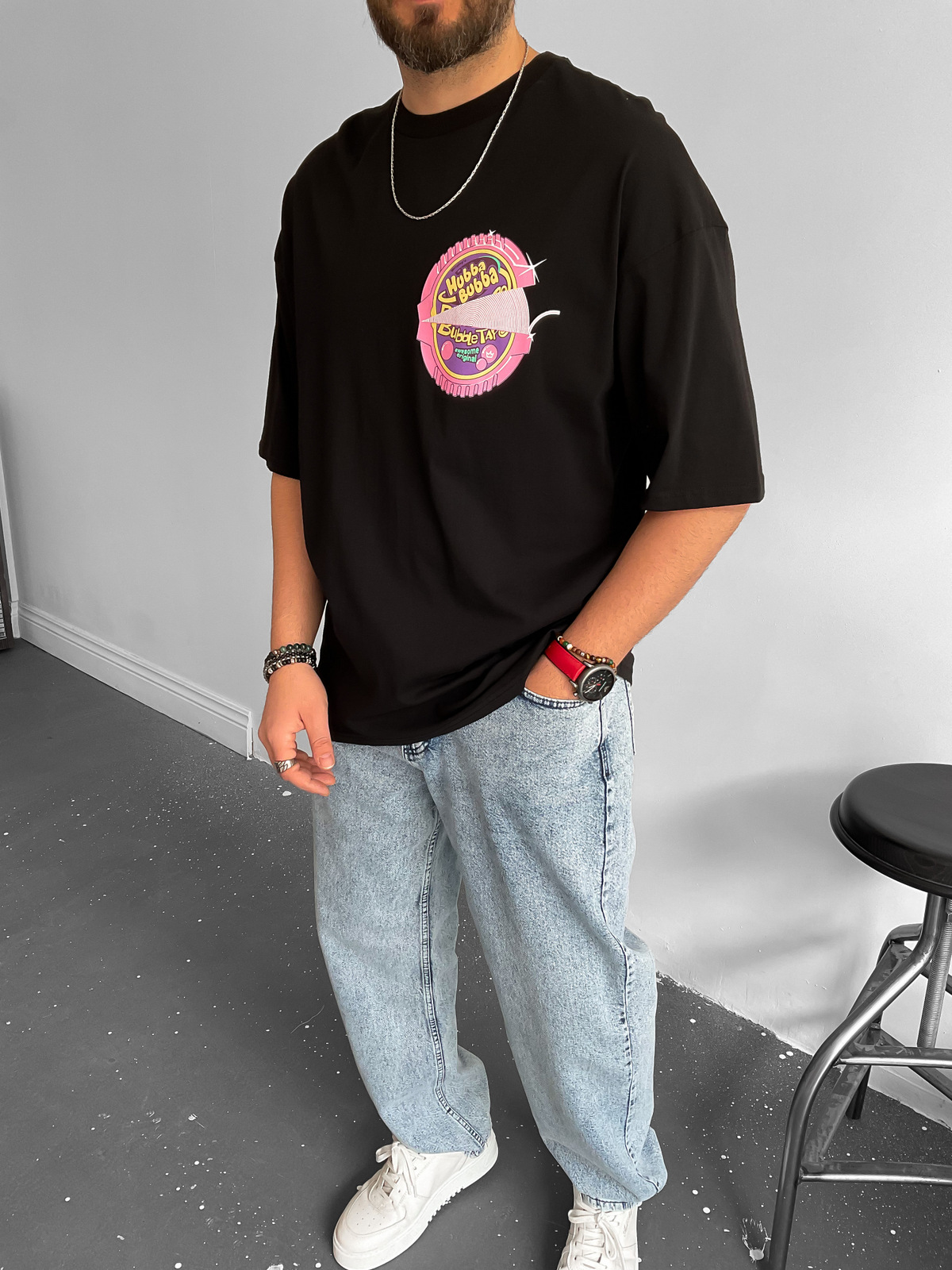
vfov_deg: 61.7
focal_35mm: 29
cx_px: 476
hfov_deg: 48.2
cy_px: 635
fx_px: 1063
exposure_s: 1/120
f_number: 1.8
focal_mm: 3
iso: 50
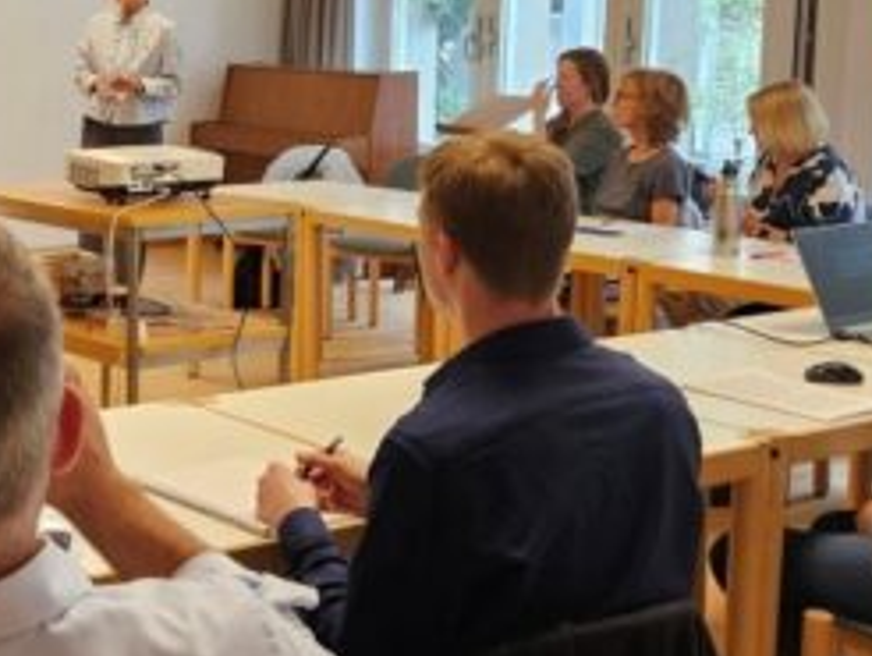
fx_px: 1639
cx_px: 50
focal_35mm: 65
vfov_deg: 22.4
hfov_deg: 28.4
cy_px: 177
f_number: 1.8
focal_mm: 5.4
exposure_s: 1/100
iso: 160
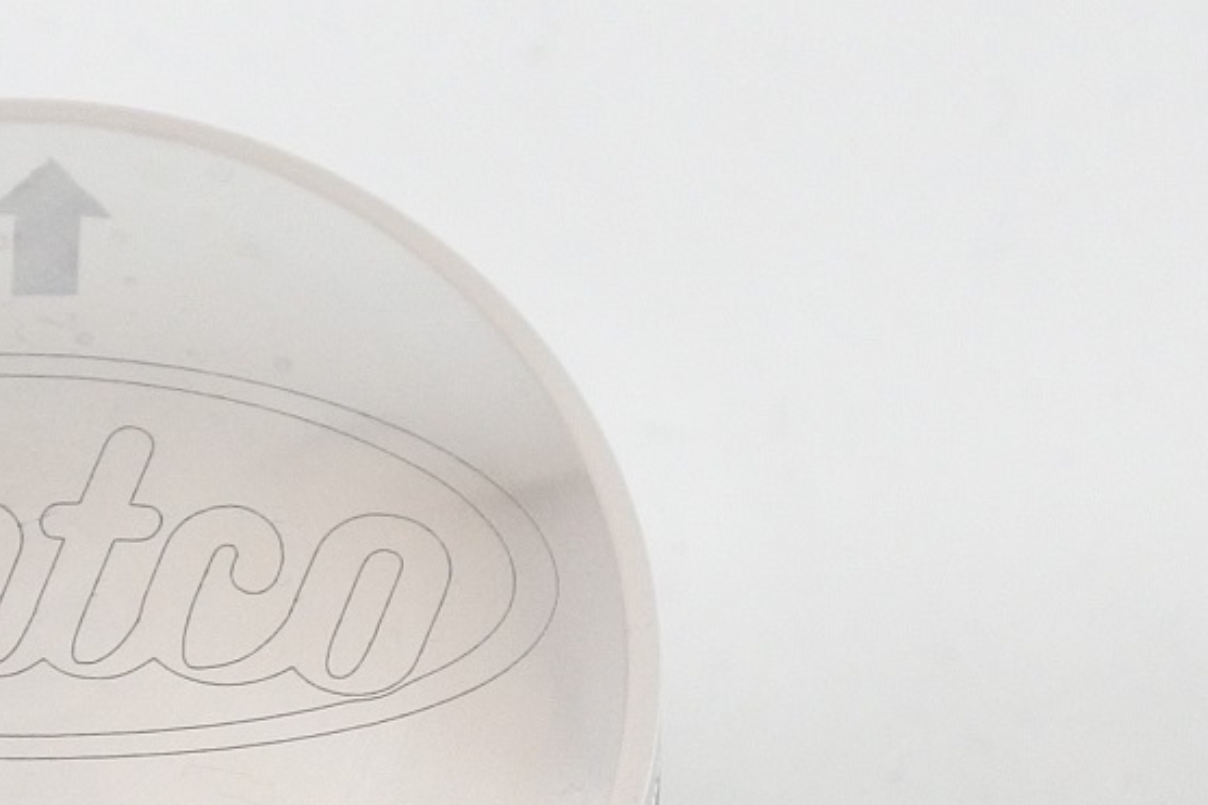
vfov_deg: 7.6
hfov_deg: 11.4
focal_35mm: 179
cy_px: 906
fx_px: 6004
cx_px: 25
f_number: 4.8
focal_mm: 22.3
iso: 640
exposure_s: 1/125
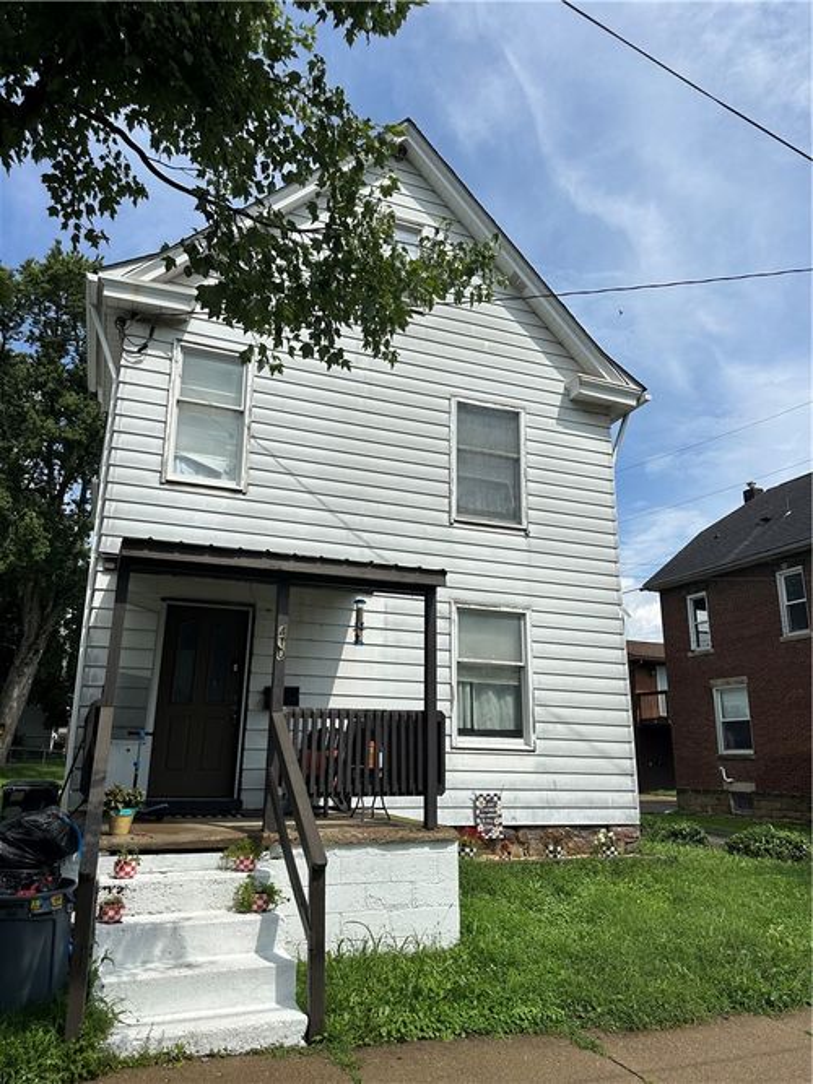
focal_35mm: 24
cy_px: 542
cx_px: 406
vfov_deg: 71.6
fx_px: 752
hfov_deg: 56.8
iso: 80
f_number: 1.78
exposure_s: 1/7042
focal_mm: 6.86
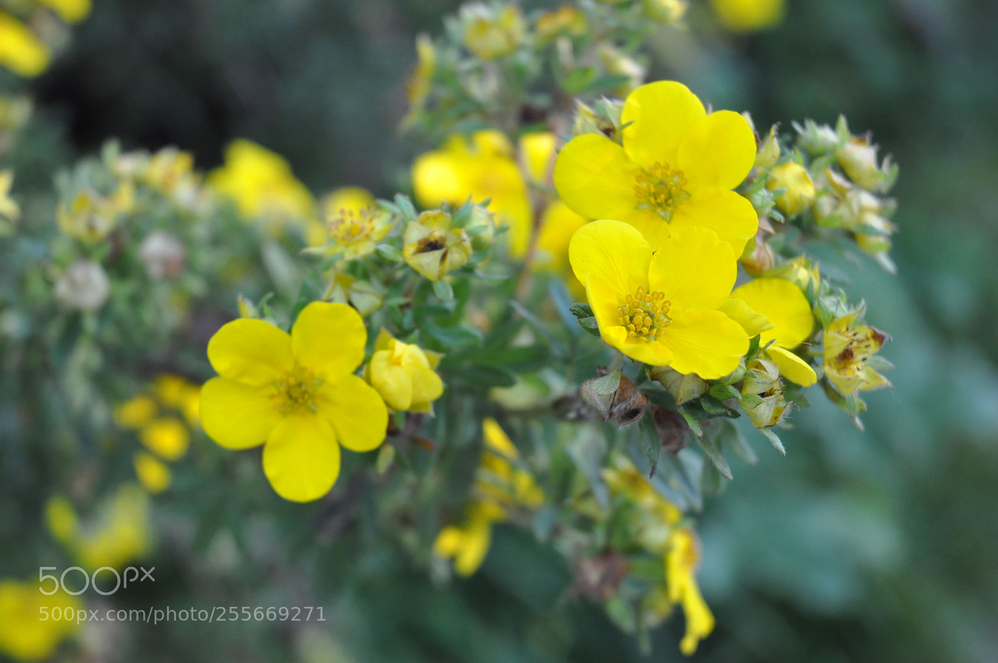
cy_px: 332
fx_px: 2492
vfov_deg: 15.2
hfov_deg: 22.6
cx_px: 499
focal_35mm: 90
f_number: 4.5
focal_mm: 60
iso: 800
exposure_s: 1/250
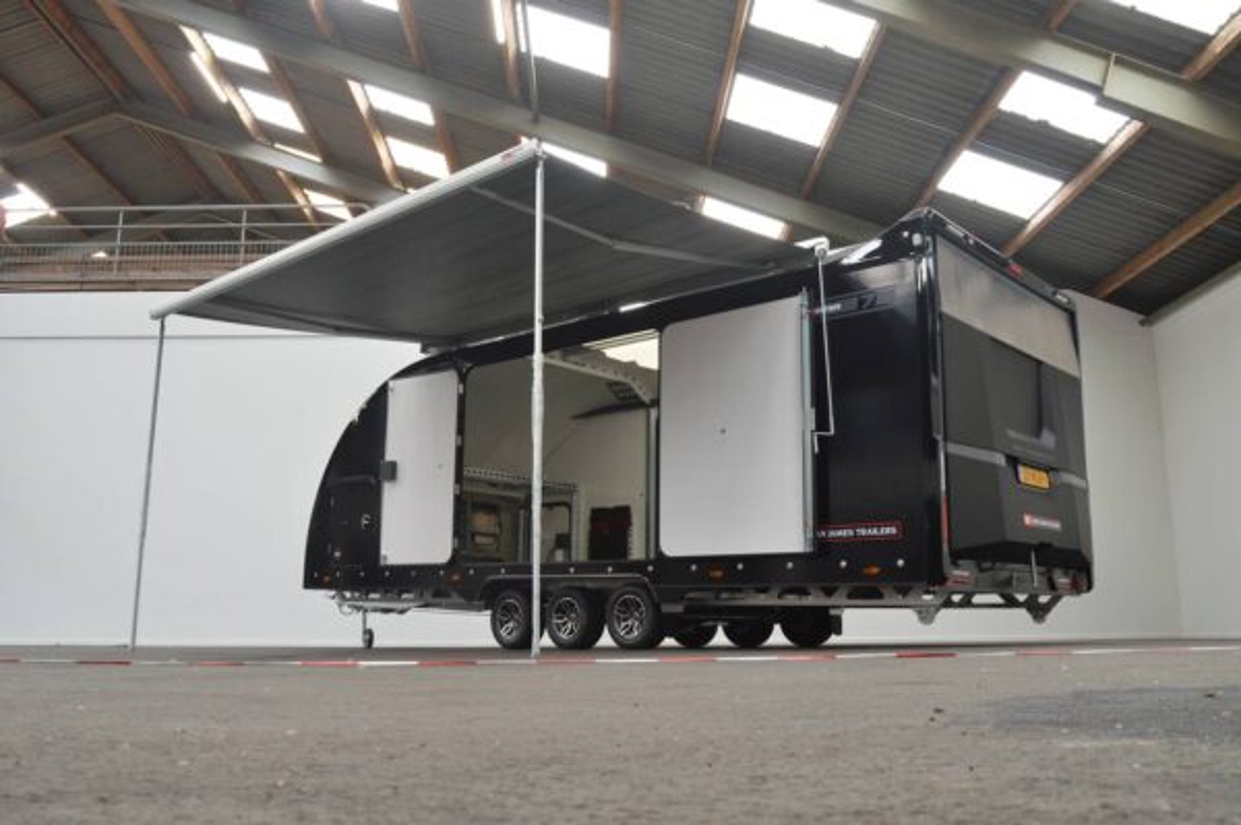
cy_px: 412
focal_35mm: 30
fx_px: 1033
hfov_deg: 62.0
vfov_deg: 43.5
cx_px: 620
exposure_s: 1/6
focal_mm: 20
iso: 450
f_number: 13
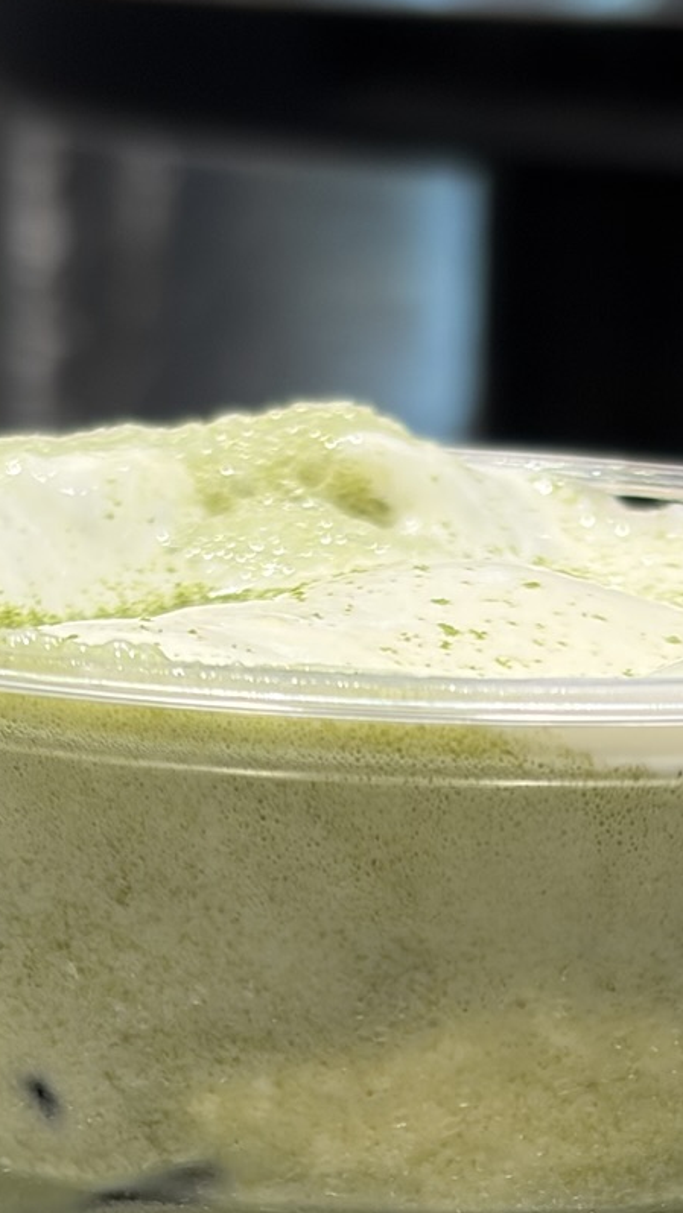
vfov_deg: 14.6
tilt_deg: -21.4
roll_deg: -2.0
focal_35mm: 142
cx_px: 622
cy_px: 1508
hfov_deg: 8.5
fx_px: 4571
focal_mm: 5.96
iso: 50
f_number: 1.6
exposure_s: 1/50
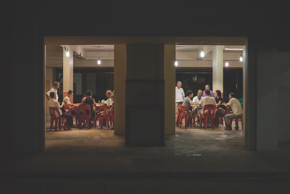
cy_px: 97
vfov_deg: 27.0
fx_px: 403
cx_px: 145
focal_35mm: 50
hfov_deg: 39.6
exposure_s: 1/80
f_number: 9
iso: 2000
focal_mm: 50
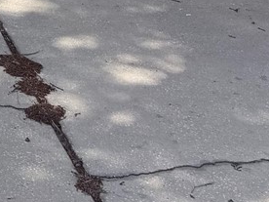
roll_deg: -0.4
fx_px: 1080
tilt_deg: -0.9
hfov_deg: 12.9
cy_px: -341
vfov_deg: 9.2
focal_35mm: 139
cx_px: -209
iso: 80
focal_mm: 6.76
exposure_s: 1/4975
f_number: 1.78
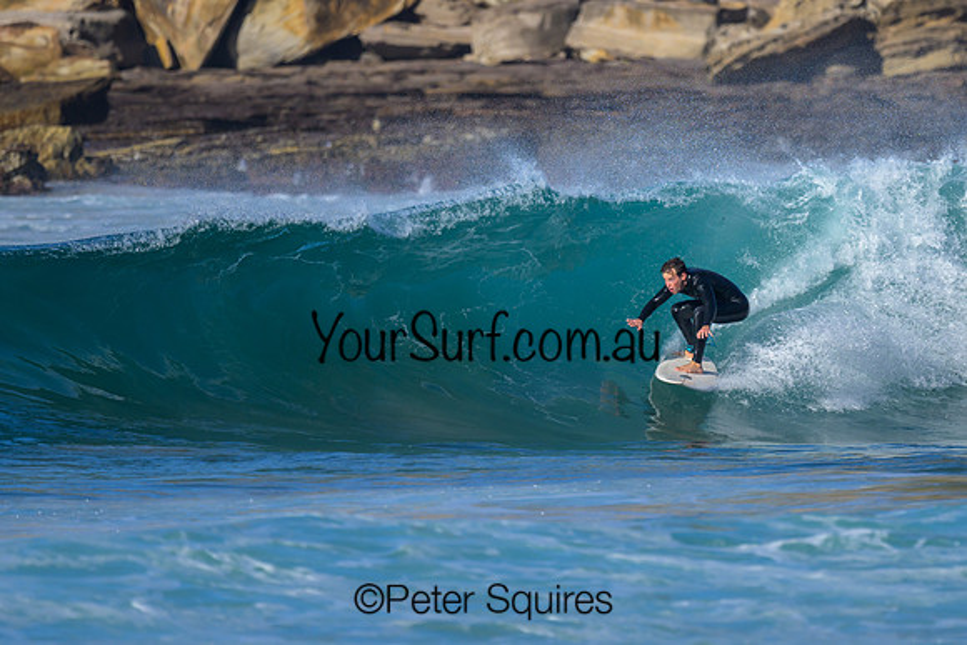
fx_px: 29551
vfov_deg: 1.3
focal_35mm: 1100
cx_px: 649
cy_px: 282
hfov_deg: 1.9
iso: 280
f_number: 6.3
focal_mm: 800
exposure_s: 1/2000
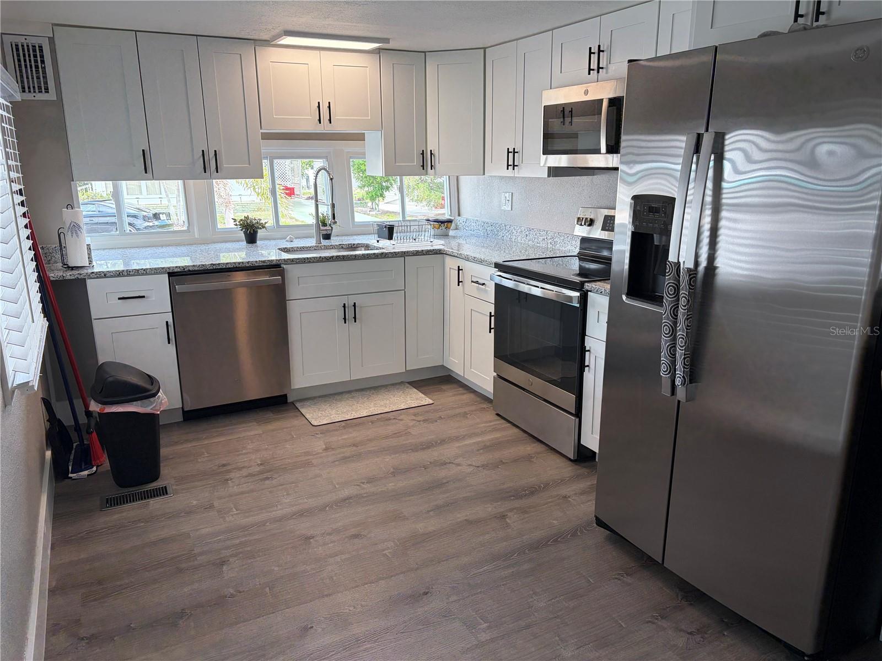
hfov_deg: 67.3
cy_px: 330
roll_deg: +0.8
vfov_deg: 53.1
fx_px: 662
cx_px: 441
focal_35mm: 26
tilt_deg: -14.7
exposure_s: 1/156
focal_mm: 5.96
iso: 100
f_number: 1.6
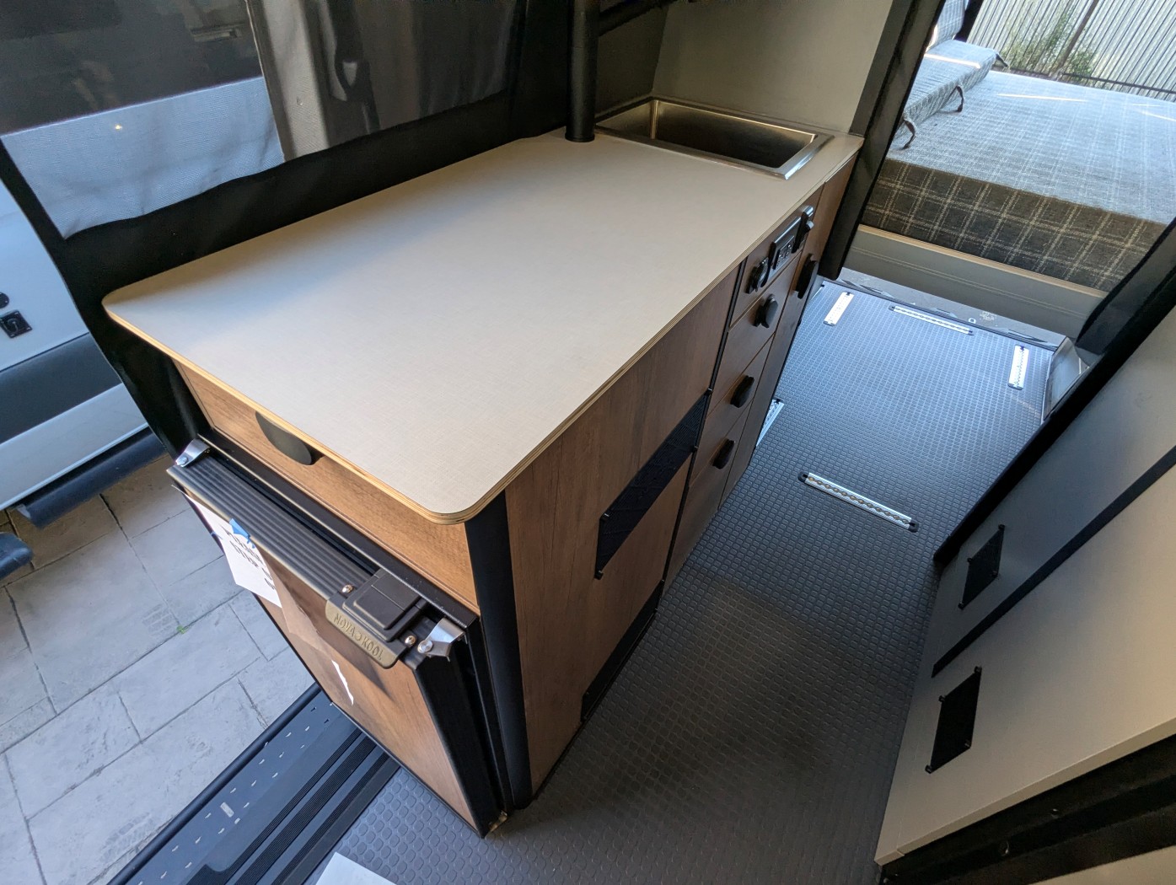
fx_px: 544
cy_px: 442
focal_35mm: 16
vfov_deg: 78.2
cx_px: 588
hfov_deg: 94.4
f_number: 2.2
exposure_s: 1/156
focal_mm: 2.35
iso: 194
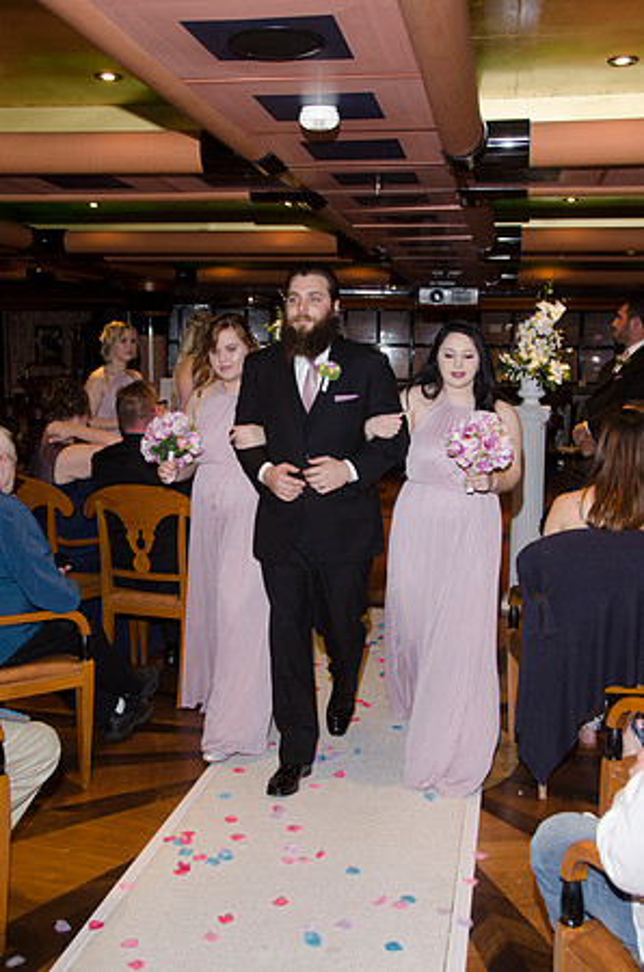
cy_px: 486
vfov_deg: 49.6
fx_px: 1051
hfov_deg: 34.1
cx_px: 322
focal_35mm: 39
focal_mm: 26
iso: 400
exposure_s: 1/60
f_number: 5.6
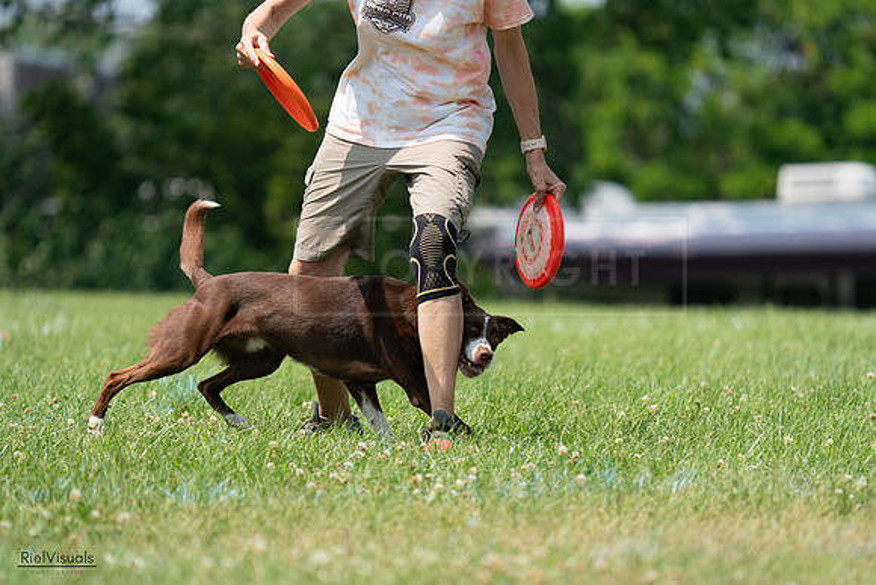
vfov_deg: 3.7
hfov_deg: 5.6
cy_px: 292
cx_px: 438
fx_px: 8956
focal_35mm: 368
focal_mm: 368
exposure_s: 1/4000
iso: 1250
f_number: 6.3
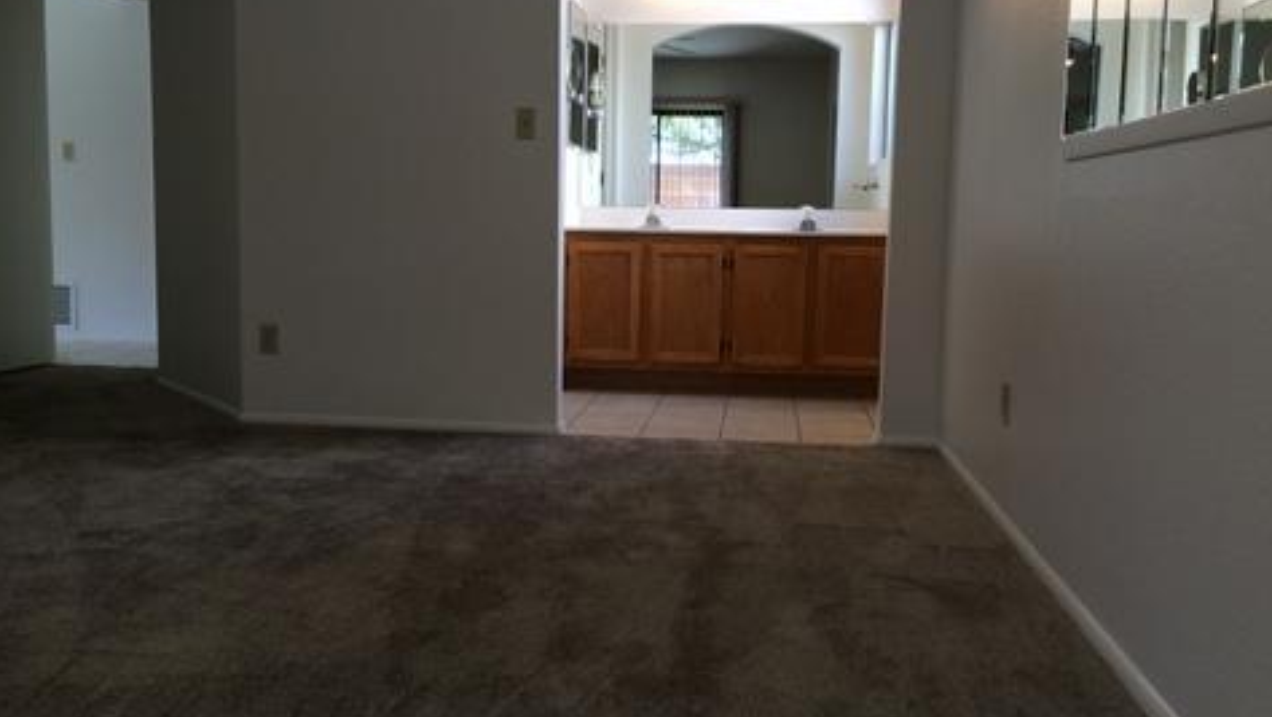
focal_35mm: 32
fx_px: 1080
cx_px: 631
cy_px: 320
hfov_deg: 61.0
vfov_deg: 36.7
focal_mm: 4.15
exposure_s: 1/60
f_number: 2.2
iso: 40
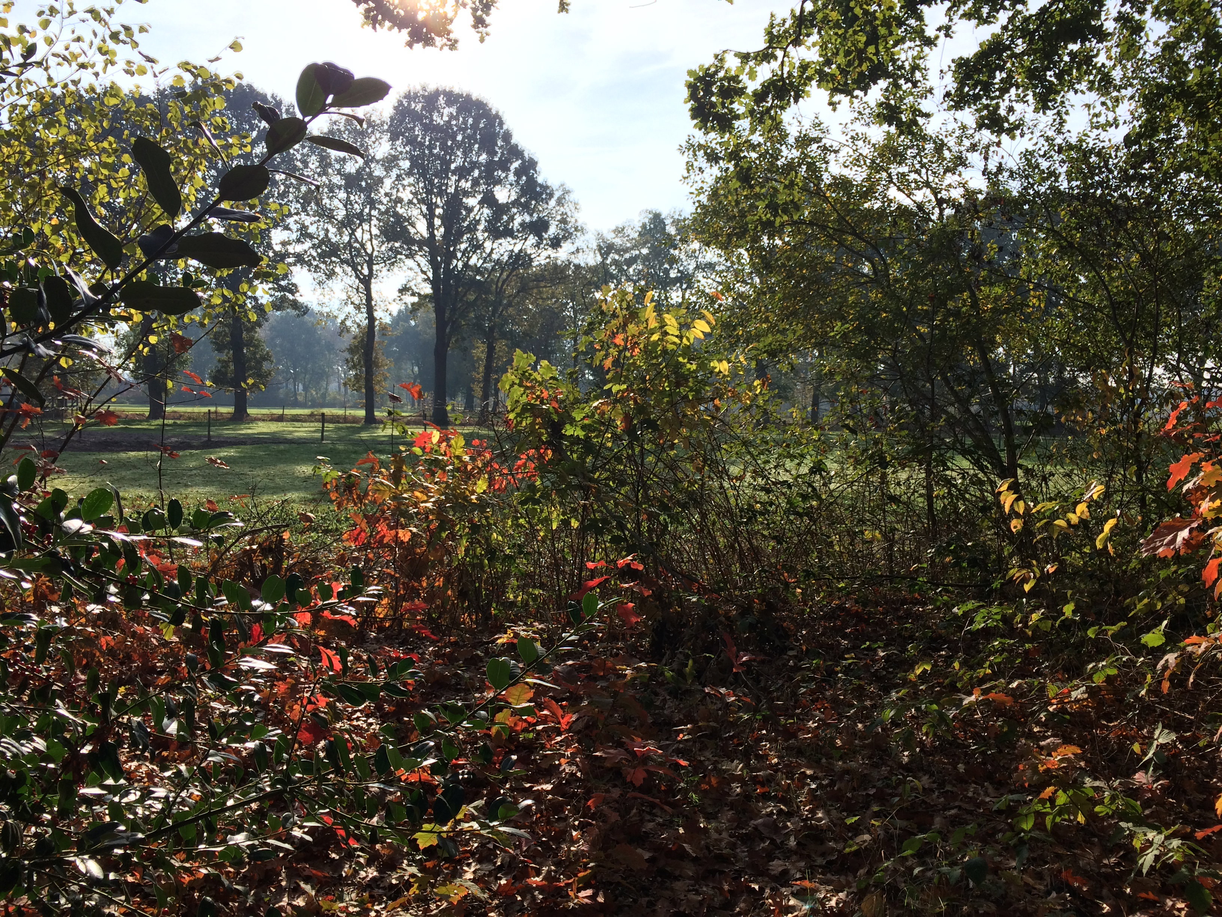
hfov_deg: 61.7
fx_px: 1024
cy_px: 458
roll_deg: -1.5
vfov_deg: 48.2
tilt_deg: -3.9
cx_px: 611
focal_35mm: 29
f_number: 2.2
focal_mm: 4.15
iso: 32
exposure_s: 1/1520
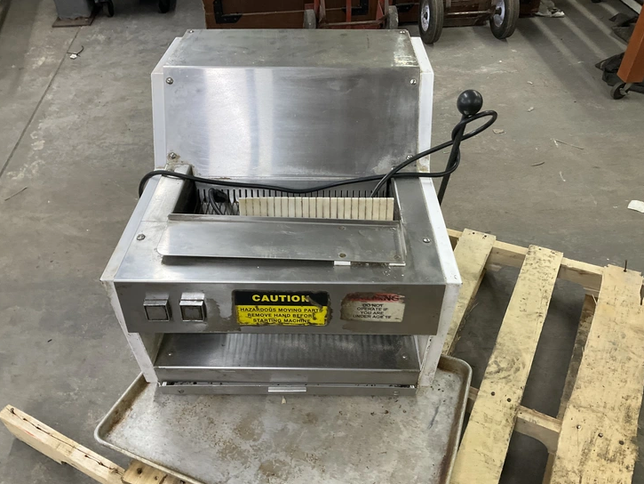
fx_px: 558
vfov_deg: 46.8
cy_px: 247
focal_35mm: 30
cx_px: 314
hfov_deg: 59.9
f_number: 1.8
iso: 100
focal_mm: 3
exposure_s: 1/60
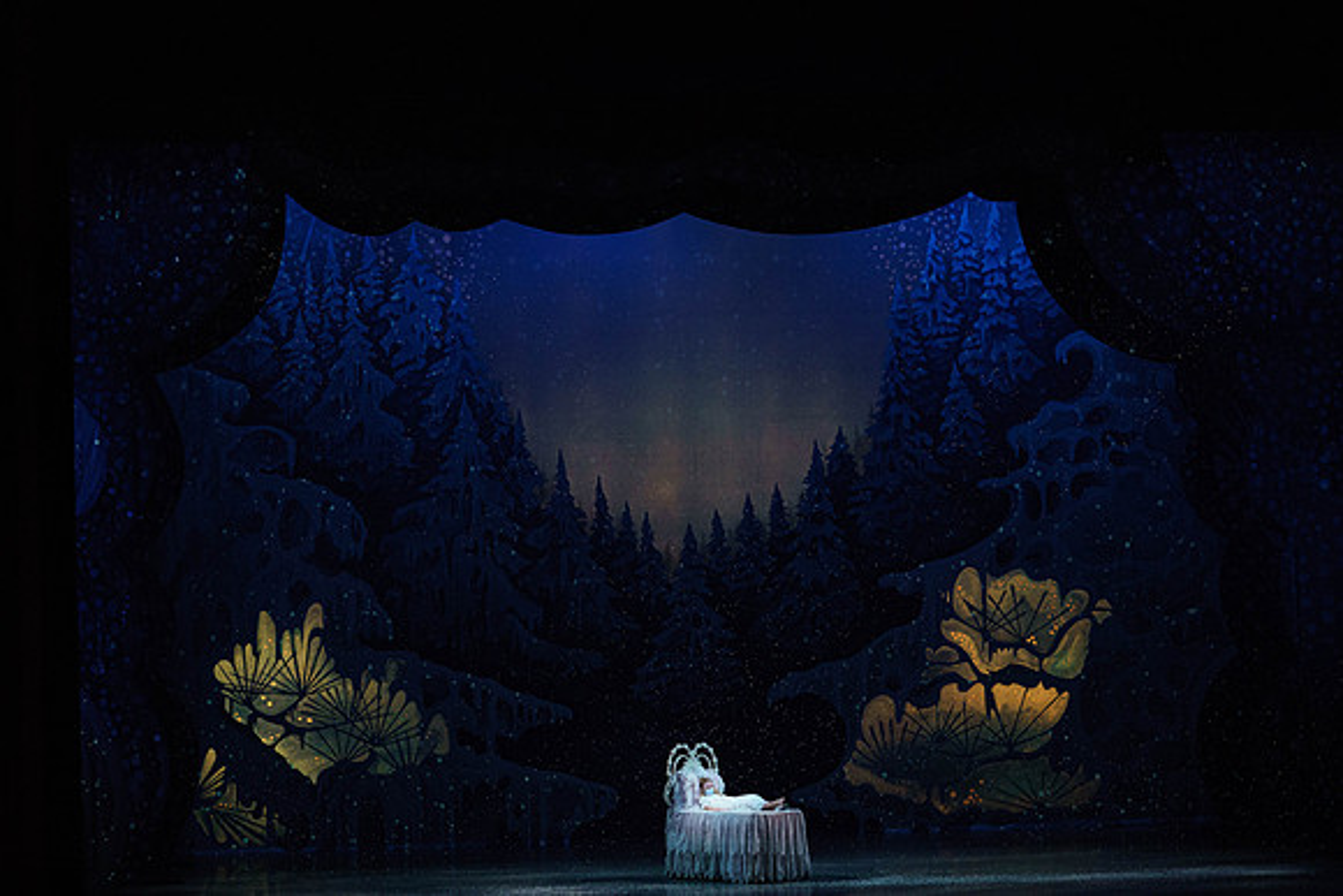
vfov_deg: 16.1
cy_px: 448
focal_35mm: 85
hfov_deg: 23.9
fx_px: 3172
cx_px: 672
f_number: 4
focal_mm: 85
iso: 5000
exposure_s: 1/320
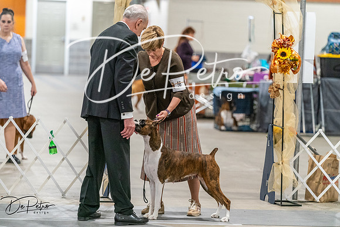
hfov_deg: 10.3
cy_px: 114
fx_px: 1889
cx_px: 170
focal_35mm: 200
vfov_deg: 6.9
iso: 6400
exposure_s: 1/250
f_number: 3.5
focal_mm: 200
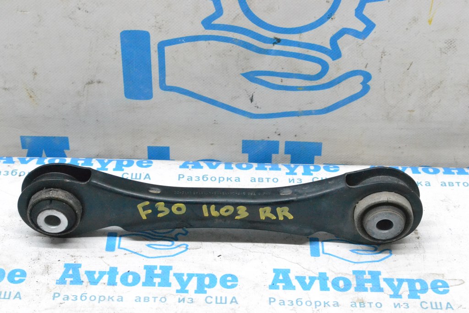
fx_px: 1016
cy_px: 156
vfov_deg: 17.5
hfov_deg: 26.0
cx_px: 234
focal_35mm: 78
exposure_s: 1/160
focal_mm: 52
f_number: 9
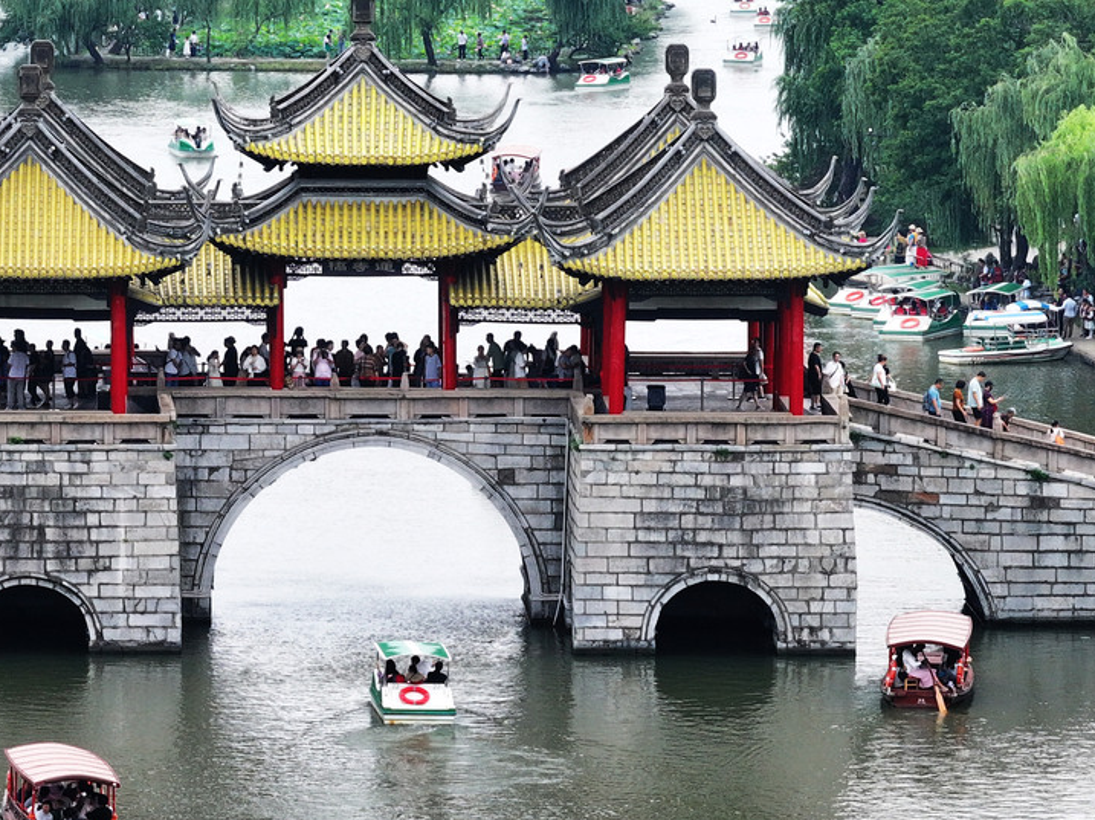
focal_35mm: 278
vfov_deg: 5.3
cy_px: 345
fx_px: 8789
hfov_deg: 7.1
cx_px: 408
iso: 100
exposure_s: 1/320
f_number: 3.4
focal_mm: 30.71
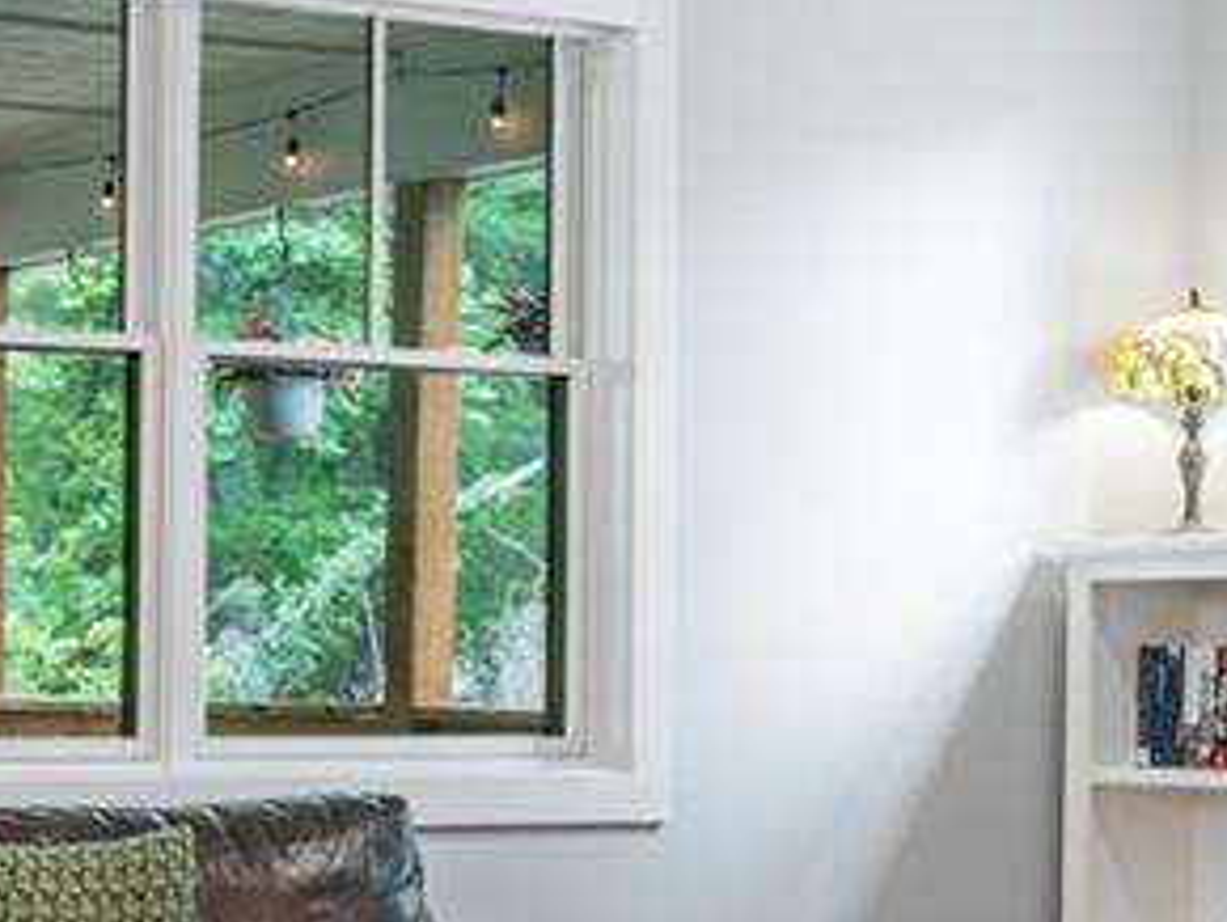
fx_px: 3370
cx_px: 21
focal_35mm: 95
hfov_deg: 20.0
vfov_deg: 15.4
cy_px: 840
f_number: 4
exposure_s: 1/13
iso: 100
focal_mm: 14
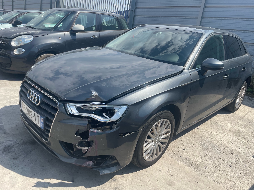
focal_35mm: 26
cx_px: 127
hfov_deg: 67.3
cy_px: 95
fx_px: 191
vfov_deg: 53.1
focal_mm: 4.2
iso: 32
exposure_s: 1/2959
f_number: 1.6
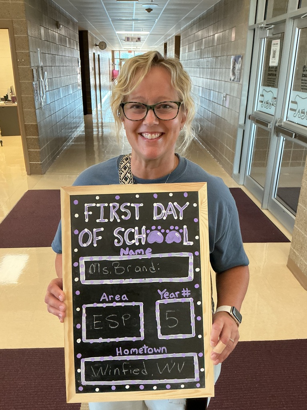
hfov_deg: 48.2
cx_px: 154
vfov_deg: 61.7
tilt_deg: -20.2
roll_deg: -0.4
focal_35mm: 29
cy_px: 205
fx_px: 343
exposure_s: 1/60
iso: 250
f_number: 1.8
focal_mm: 3
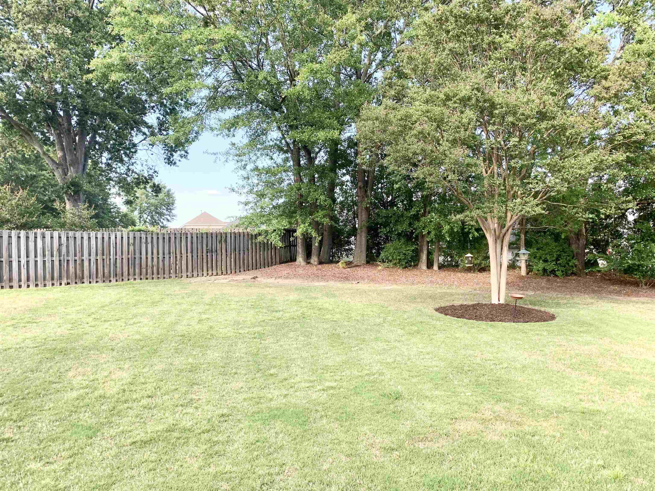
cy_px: 246
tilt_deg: +1.1
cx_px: 328
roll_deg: +0.4
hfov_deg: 67.3
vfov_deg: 53.1
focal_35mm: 26
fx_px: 492
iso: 25
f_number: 1.8
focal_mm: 4.25
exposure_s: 1/202
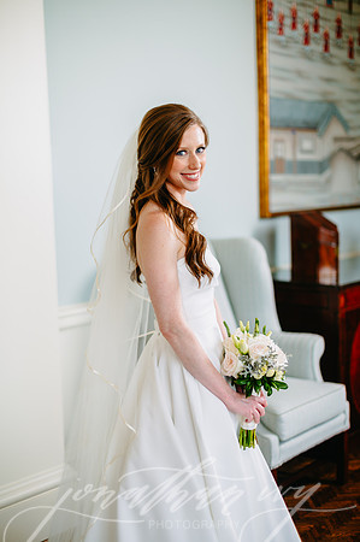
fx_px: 752
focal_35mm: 50
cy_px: 271
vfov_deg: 39.6
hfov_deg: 26.9
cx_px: 180
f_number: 2
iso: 250
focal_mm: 50
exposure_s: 1/200
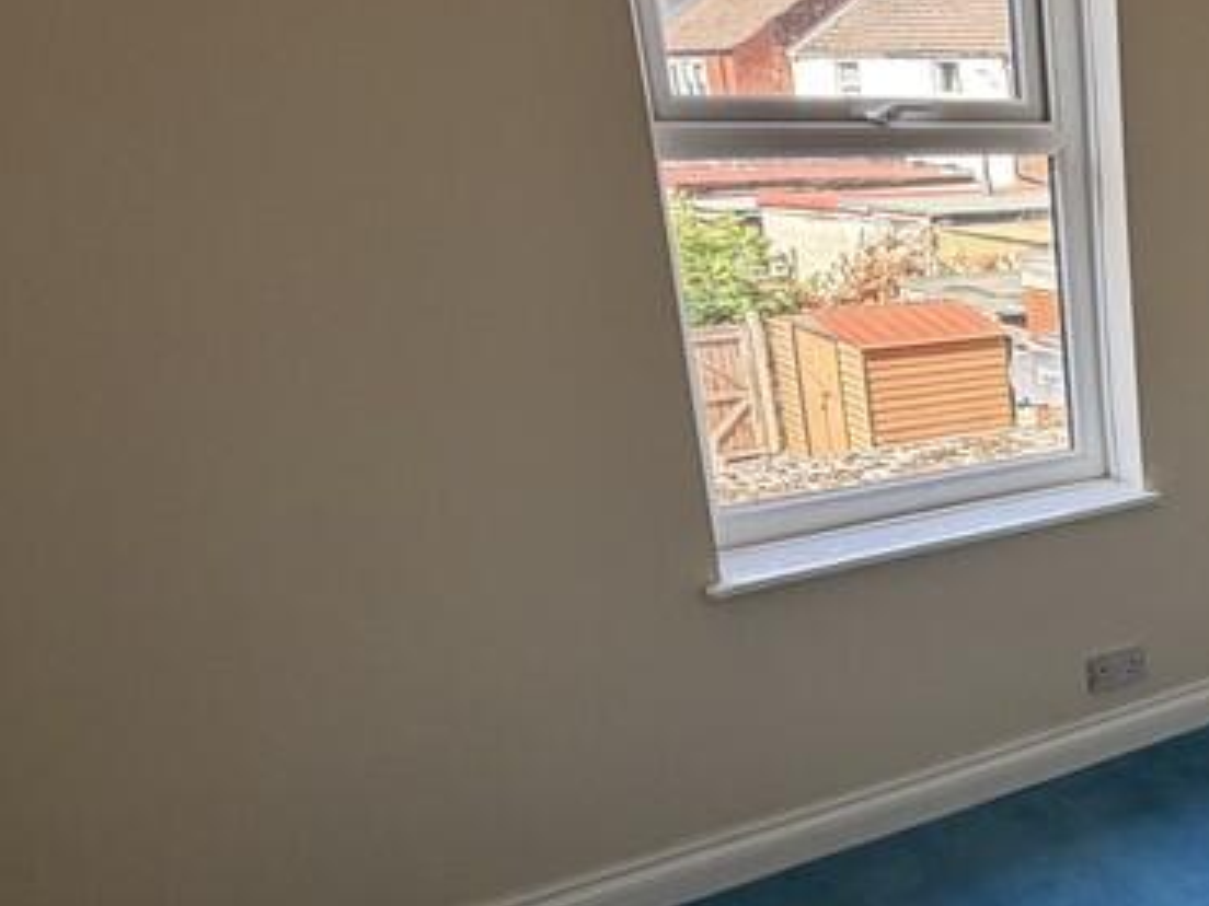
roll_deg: -0.8
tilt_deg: -19.2
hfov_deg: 37.5
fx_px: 1362
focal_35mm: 39
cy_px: 594
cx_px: 1416
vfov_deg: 36.5
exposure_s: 1/121
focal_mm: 2.22
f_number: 2.2
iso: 100
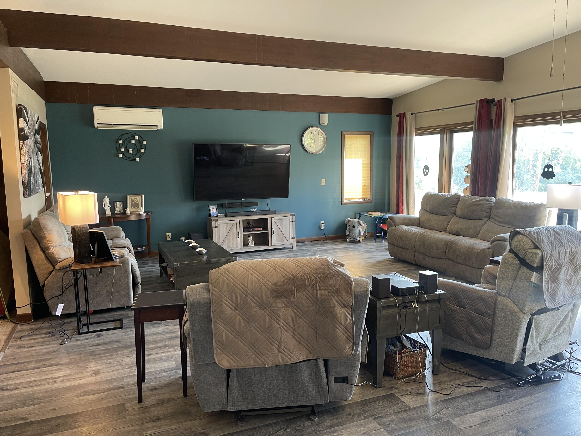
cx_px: 290
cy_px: 218
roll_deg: +0.2
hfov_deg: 69.4
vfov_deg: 54.9
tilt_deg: -7.4
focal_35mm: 25
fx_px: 420
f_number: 1.6
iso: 125
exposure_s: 1/60
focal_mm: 5.1
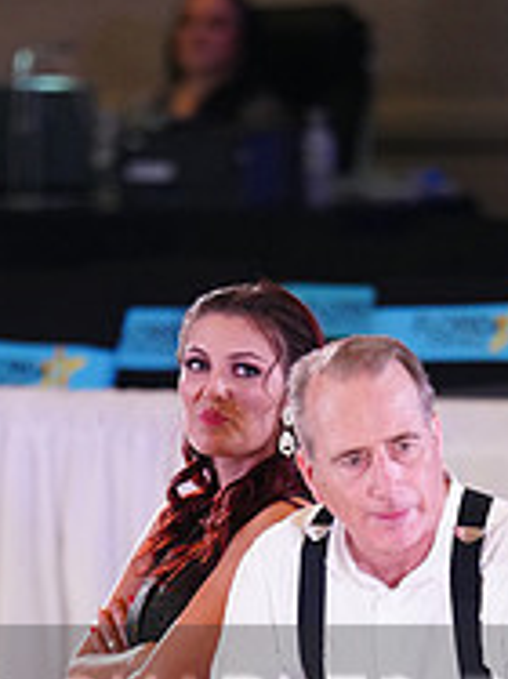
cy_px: 748
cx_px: 278
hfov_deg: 2.5
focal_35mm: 597
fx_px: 11695
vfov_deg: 3.3
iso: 2500
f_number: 2.8
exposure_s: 1/500
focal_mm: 200
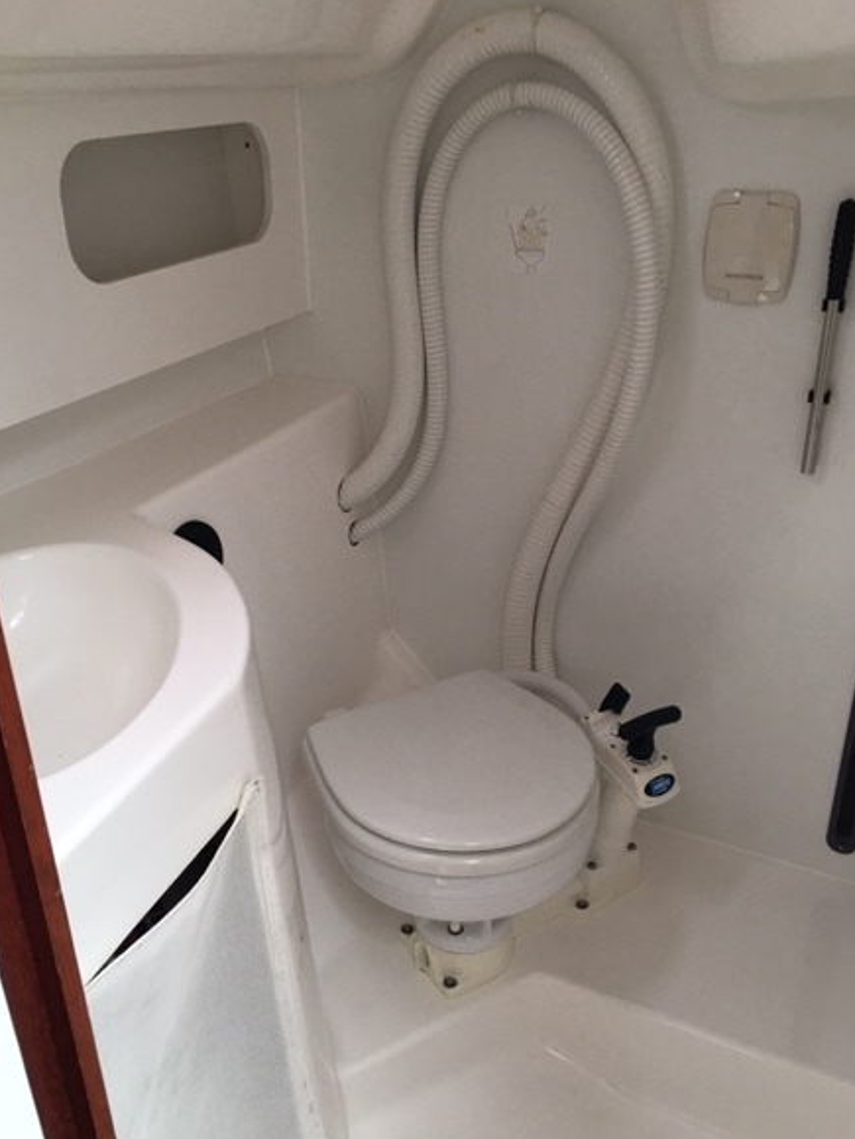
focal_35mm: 32
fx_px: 1054
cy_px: 607
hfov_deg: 44.1
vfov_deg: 56.8
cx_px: 401
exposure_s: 1/33
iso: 40
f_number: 2.2
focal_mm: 4.15
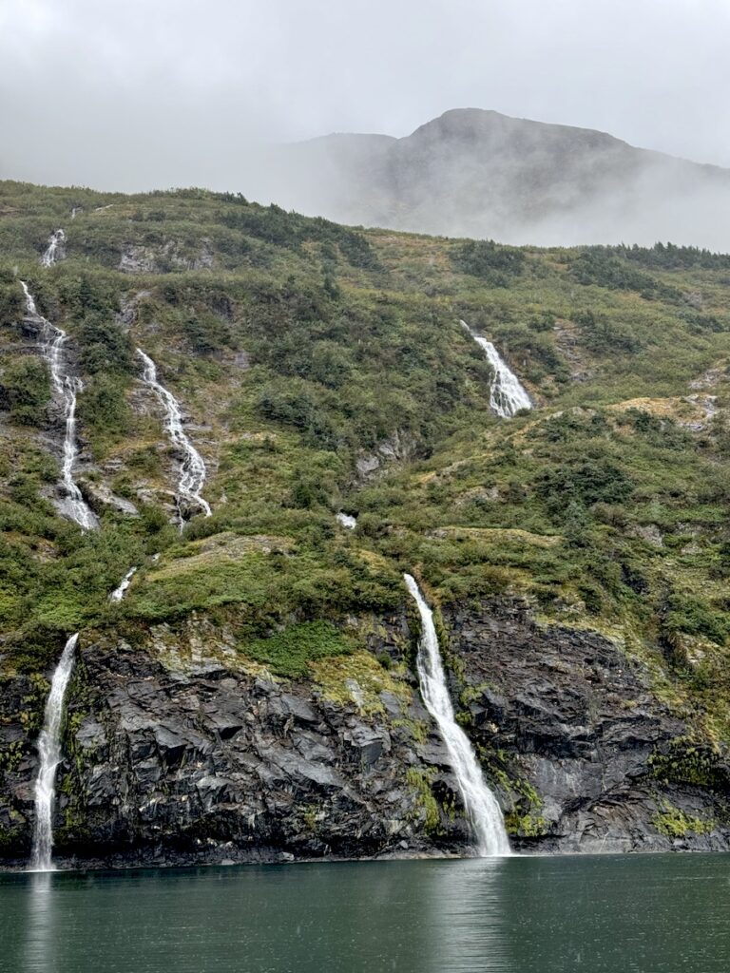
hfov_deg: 30.3
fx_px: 1350
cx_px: 365
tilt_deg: +12.8
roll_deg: +1.6
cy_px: 486
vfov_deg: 39.7
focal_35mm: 48
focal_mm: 6.76
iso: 50
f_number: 1.78
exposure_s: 1/157
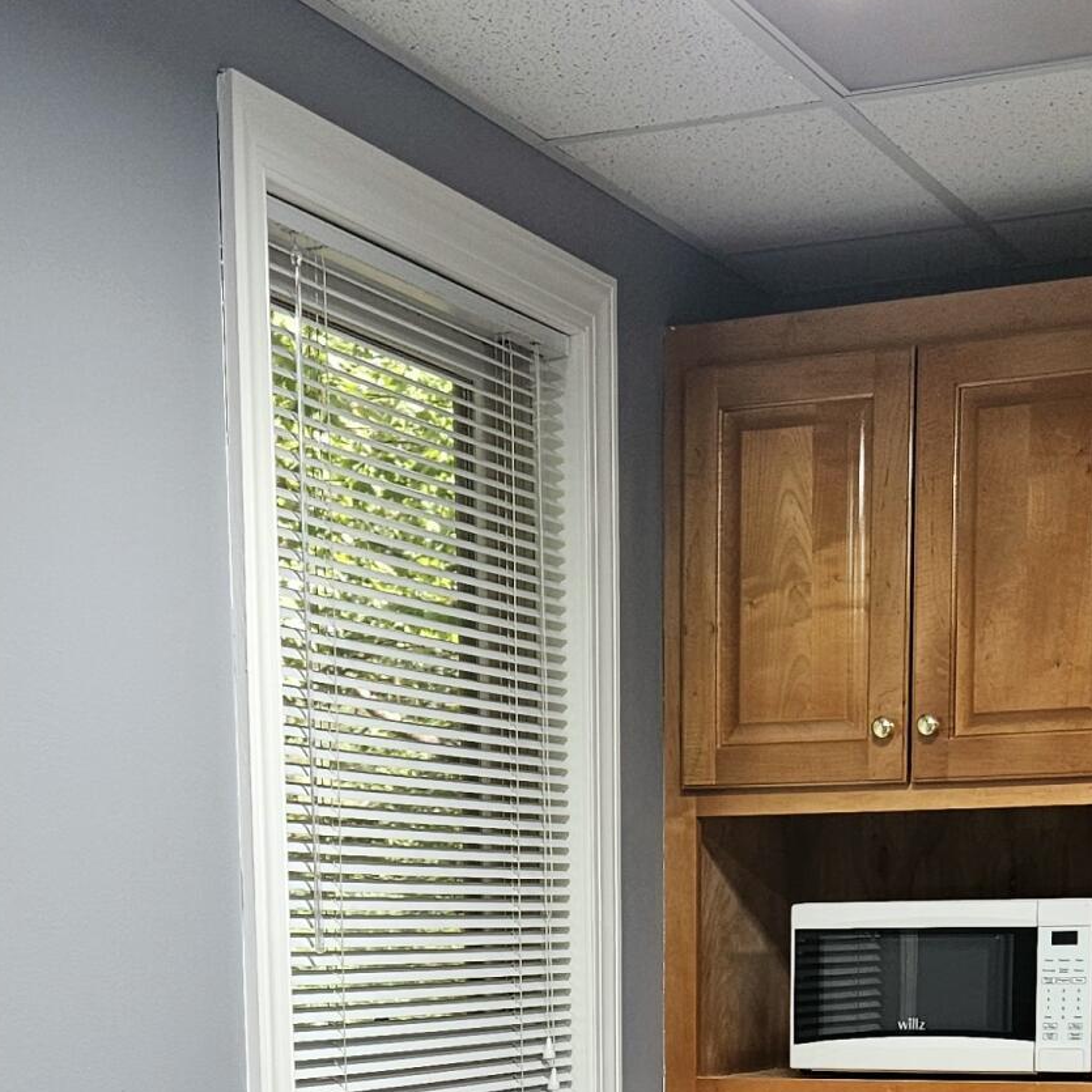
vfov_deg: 21.9
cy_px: 1314
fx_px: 2605
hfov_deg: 23.7
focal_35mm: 73
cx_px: 608
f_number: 1.8
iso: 80
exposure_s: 1/180
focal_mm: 5.4
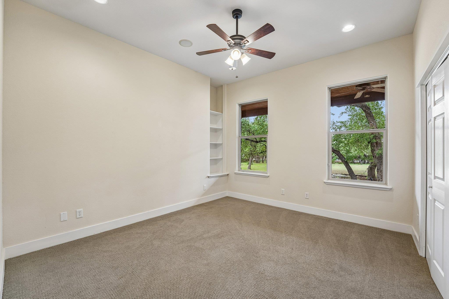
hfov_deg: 104.3
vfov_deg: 81.2
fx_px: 175
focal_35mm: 14
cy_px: 150
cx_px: 224
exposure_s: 1/15
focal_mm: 14
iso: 400
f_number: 8
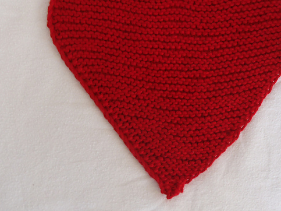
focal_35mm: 49
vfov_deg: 29.5
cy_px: 73
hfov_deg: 38.5
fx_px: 398
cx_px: 186
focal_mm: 6.64
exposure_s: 1/4
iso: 200
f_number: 4.7
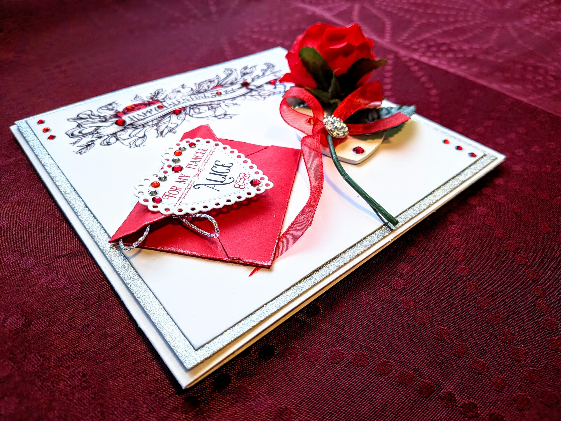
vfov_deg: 56.8
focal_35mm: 24
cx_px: 280
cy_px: 210
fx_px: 389
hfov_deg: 71.6
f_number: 1.7
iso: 510
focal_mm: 4.53
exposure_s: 1/100
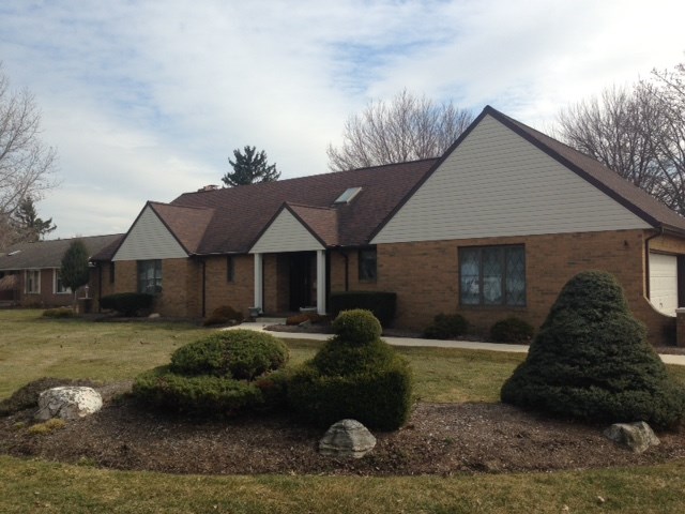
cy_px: 257
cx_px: 342
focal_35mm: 33
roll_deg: +0.4
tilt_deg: +2.4
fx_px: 653
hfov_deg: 55.4
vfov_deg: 42.9
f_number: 2.4
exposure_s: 1/1550
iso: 50
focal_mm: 4.12
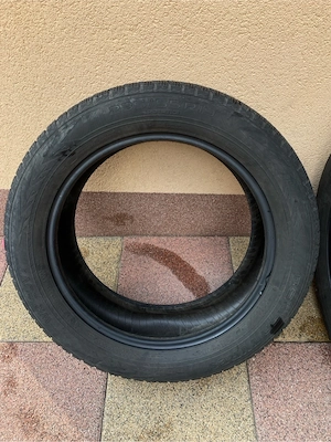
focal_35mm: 26
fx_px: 331
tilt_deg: -48.4
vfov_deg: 67.3
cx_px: 166
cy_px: 221
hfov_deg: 53.1
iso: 32
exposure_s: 1/157
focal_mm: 4.25
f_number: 1.8
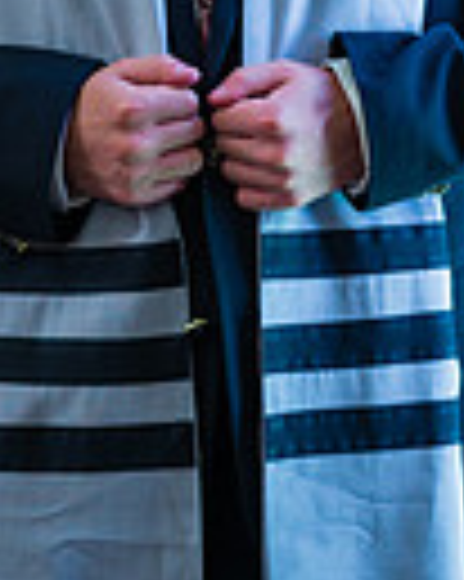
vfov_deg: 6.9
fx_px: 4795
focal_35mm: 279
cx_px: 200
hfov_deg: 5.5
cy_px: -13
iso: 200
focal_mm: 85
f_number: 2
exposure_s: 1/200
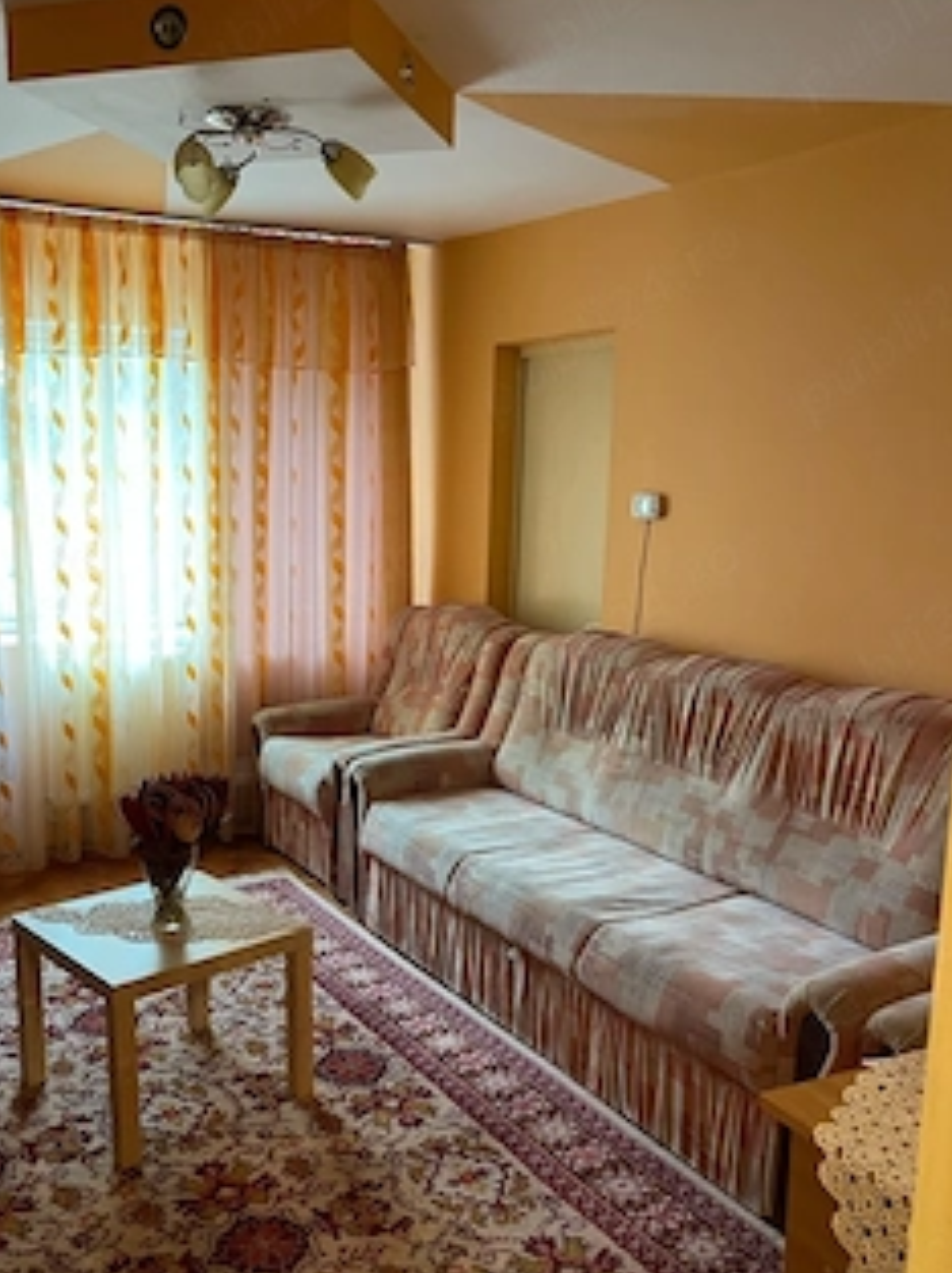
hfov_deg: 43.8
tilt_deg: -9.5
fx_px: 1176
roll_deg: -0.4
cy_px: 687
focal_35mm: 32
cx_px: 374
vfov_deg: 56.8
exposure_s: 1/50
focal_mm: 5.1
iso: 200
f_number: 1.6
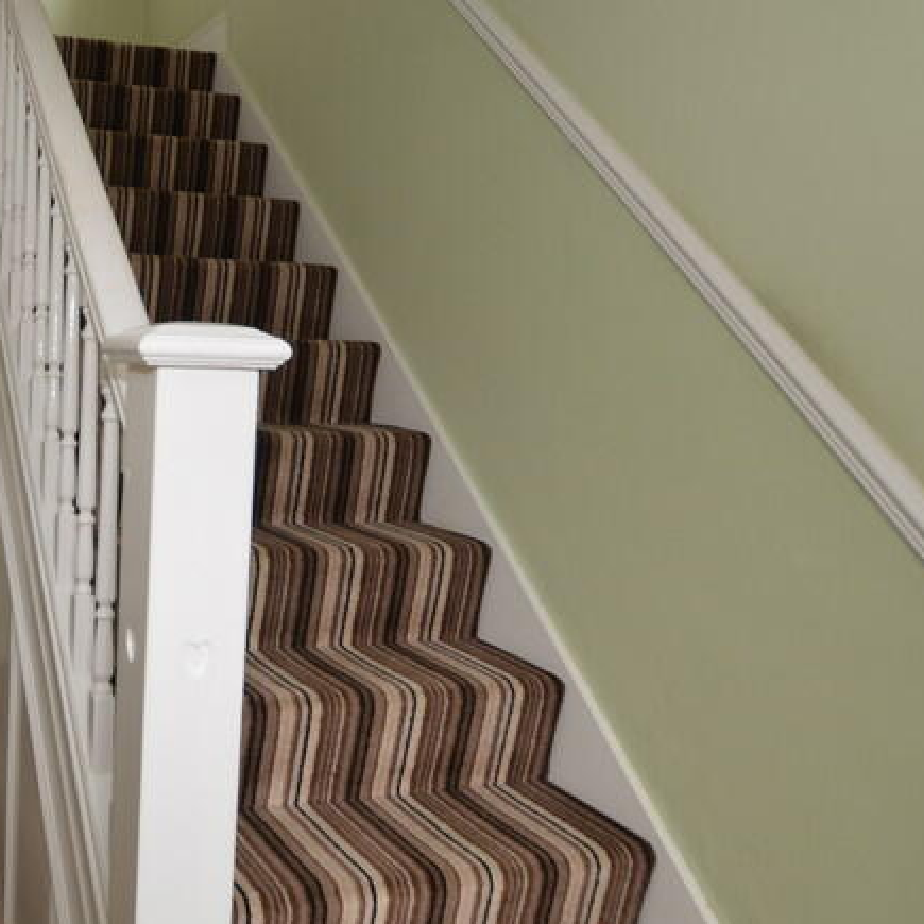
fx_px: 906
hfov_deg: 47.8
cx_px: 72
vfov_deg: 54.0
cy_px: 420
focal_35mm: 30
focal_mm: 10
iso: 320
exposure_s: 1/60
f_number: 4
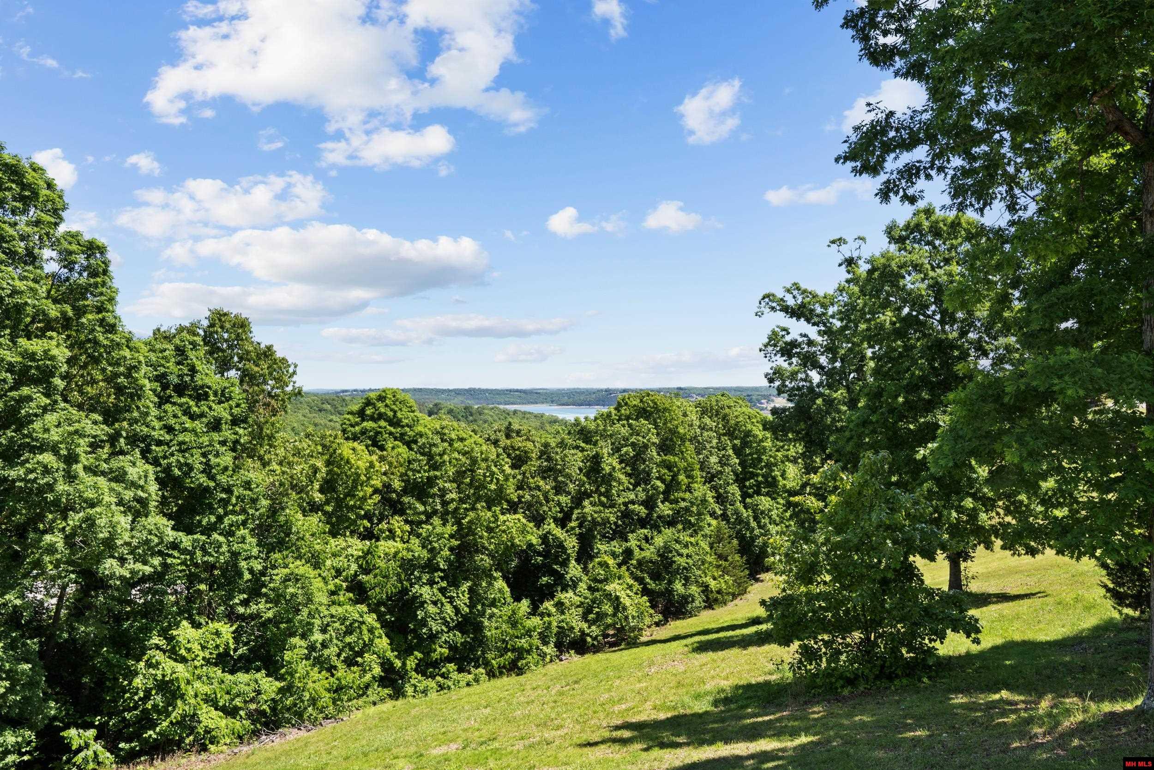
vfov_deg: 47.9
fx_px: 865
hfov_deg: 67.4
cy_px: 385
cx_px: 577
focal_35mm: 27
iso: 200
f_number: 9
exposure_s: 1/100
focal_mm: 18
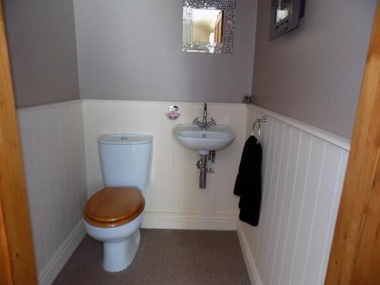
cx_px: 190
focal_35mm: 23
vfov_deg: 58.9
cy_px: 142
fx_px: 252
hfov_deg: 73.9
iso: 360
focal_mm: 4
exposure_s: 1/30
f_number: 3.1
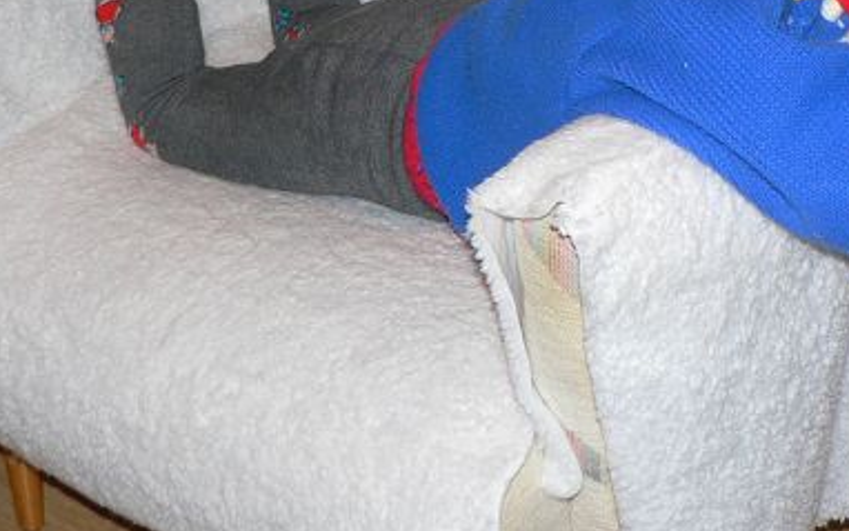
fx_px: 1574
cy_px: 19
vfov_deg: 18.7
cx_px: 485
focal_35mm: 68
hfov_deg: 30.2
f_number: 2.8
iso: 100
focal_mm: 6
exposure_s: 1/60
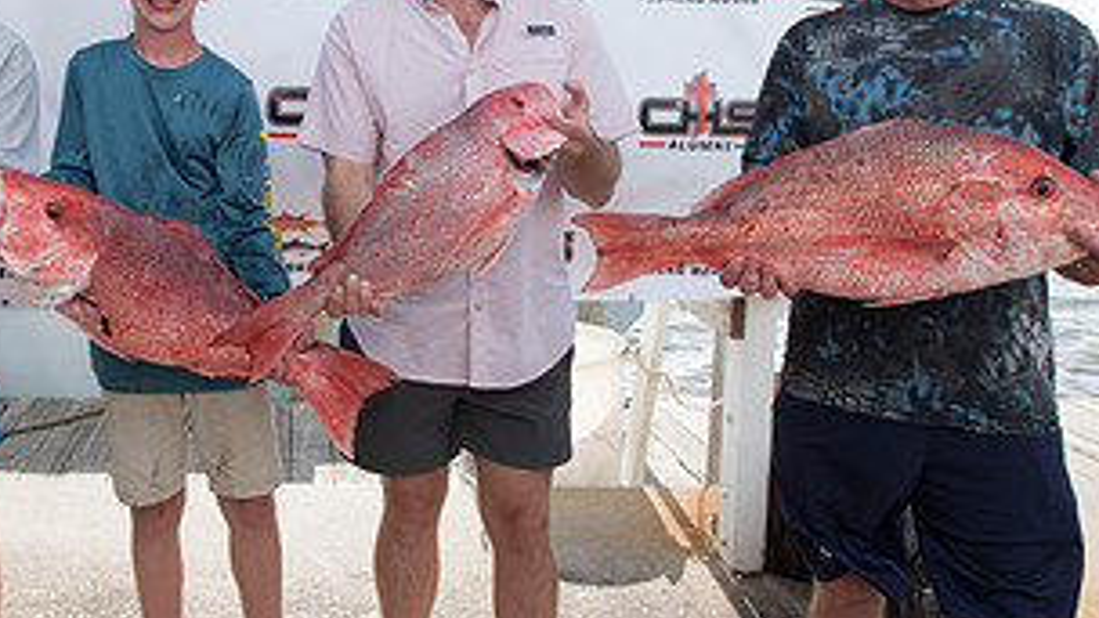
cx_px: 325
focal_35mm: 34
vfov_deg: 33.8
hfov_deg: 56.2
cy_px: 139
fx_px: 991
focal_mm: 17
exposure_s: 1/500
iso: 250
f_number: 7.1
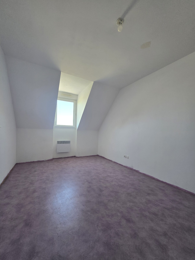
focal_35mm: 13
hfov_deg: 89.9
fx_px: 98
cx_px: 98
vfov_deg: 106.2
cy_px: 130
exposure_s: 1/50
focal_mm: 1.7
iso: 64
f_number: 2.2
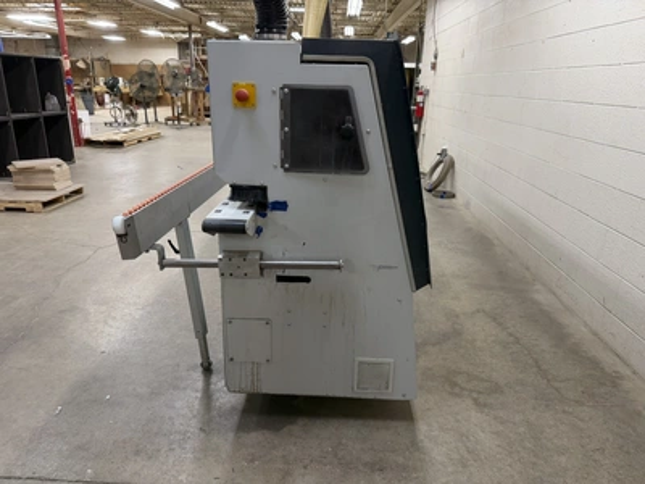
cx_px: 322
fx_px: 447
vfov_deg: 56.8
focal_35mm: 24
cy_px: 242
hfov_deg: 71.6
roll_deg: -1.1
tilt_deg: -16.3
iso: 200
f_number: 1.78
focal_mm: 6.76
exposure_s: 1/120
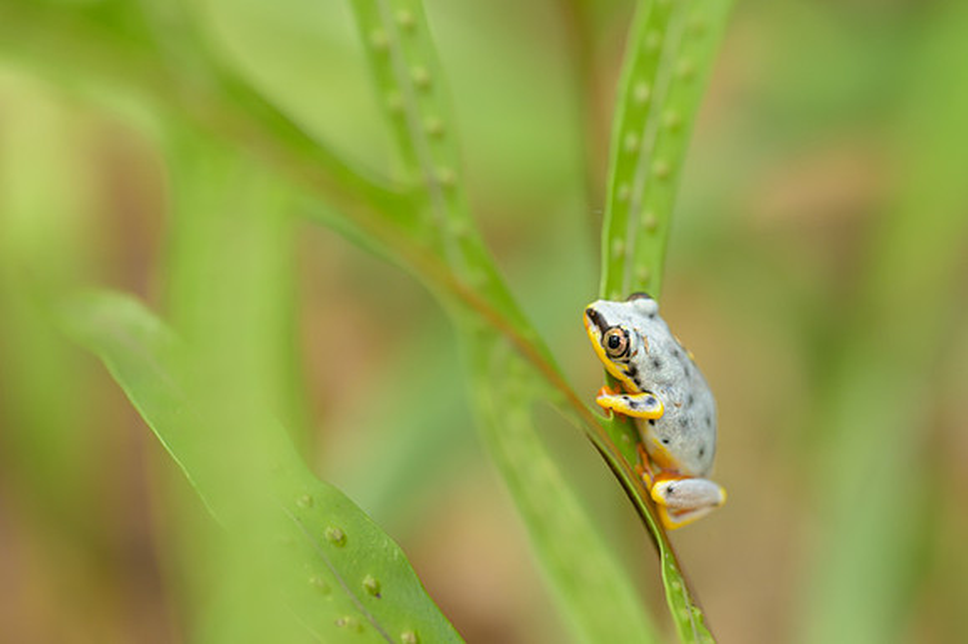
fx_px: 3215
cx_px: 520
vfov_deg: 11.4
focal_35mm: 120
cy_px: 350
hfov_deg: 17.1
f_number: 4
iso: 800
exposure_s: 1/125
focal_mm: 105
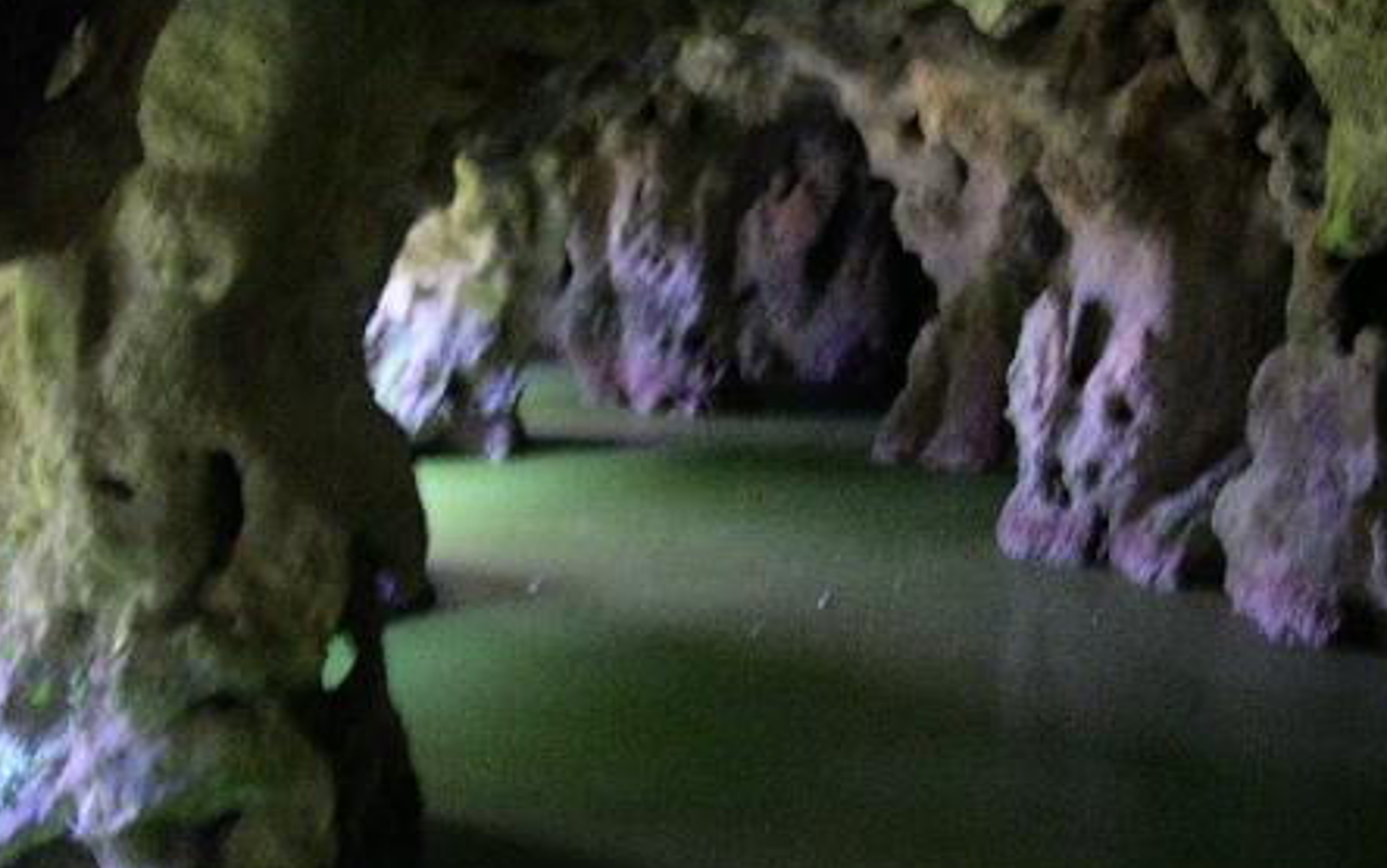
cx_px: 715
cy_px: 459
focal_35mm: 58
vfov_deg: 22.4
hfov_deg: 35.1
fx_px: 2194
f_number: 2.8
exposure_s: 1/4
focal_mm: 8
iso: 400
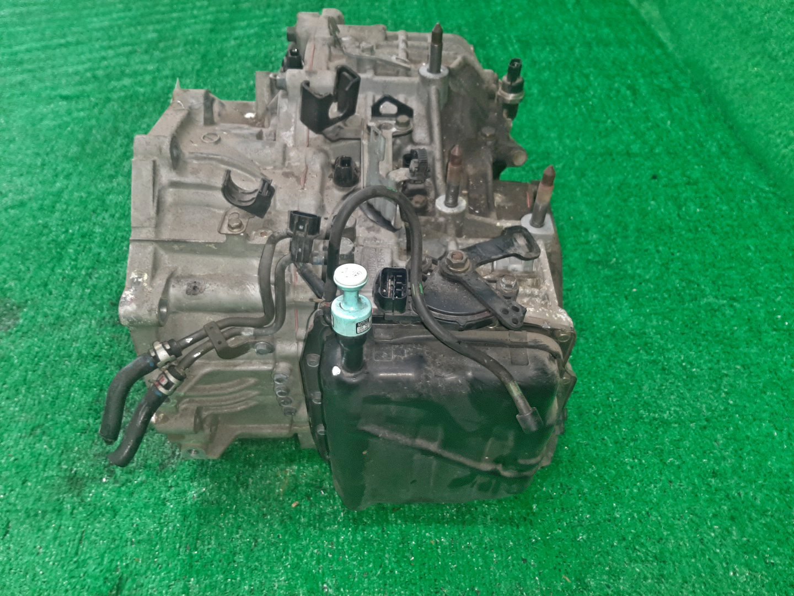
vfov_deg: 53.1
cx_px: 397
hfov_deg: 67.3
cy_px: 298
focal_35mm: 26
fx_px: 596
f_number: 1.7
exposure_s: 1/50
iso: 172
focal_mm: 3.93
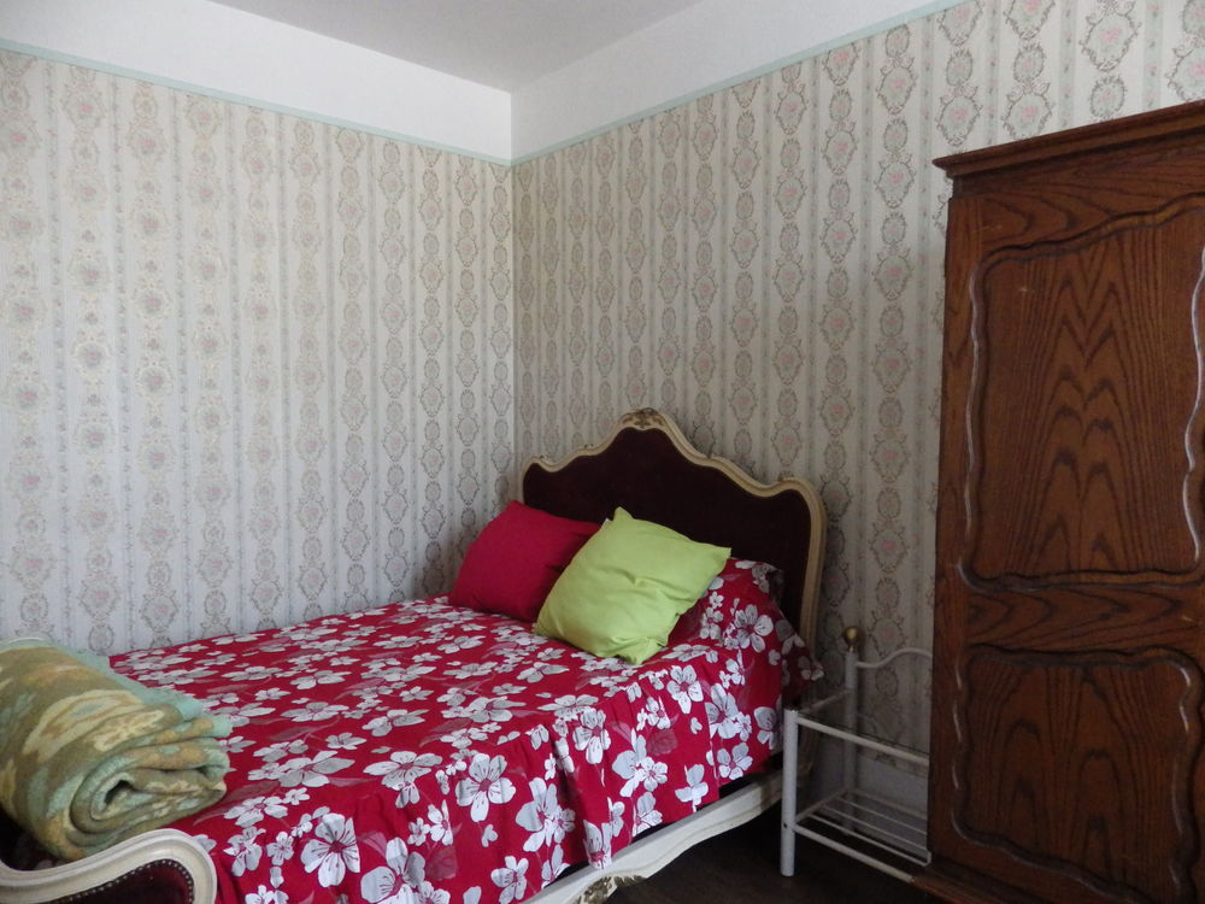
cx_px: 602
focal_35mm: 22
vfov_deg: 61.1
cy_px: 452
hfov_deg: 76.4
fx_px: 766
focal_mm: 4
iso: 800
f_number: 3.1
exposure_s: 1/40
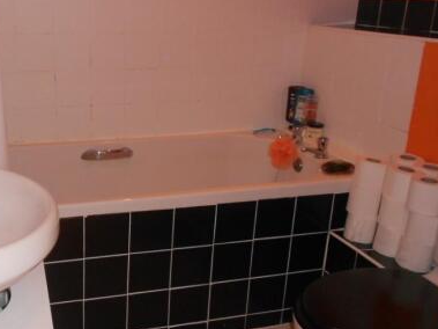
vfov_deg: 35.9
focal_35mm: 40
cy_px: 158
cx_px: 118
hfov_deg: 45.5
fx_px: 506
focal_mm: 4.6
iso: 200
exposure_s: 1/25
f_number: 3.2
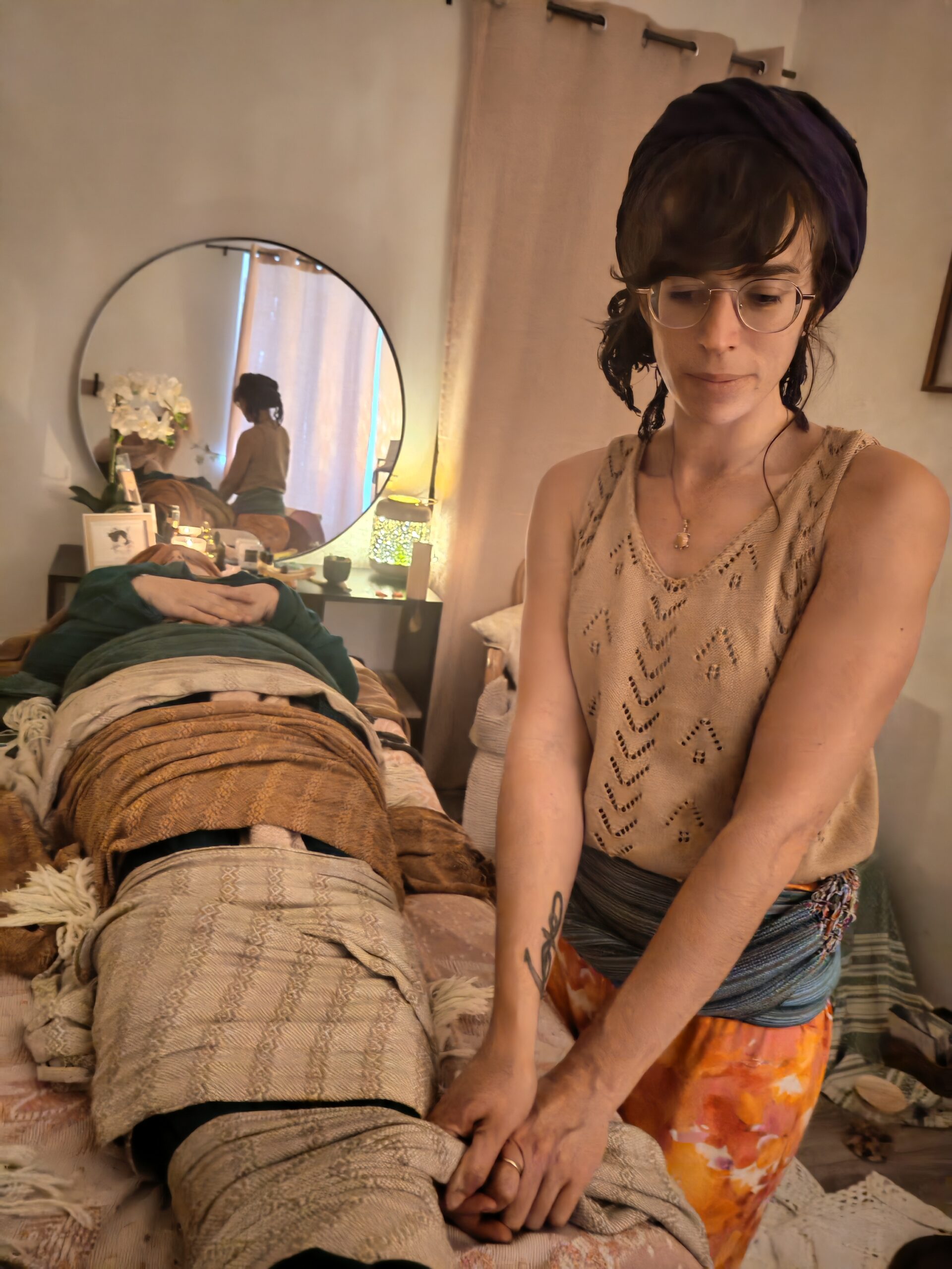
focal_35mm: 27
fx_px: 990
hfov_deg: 51.4
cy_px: 634
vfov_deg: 65.3
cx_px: 476
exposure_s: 1/17
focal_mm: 5.52
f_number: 1.95
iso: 3200
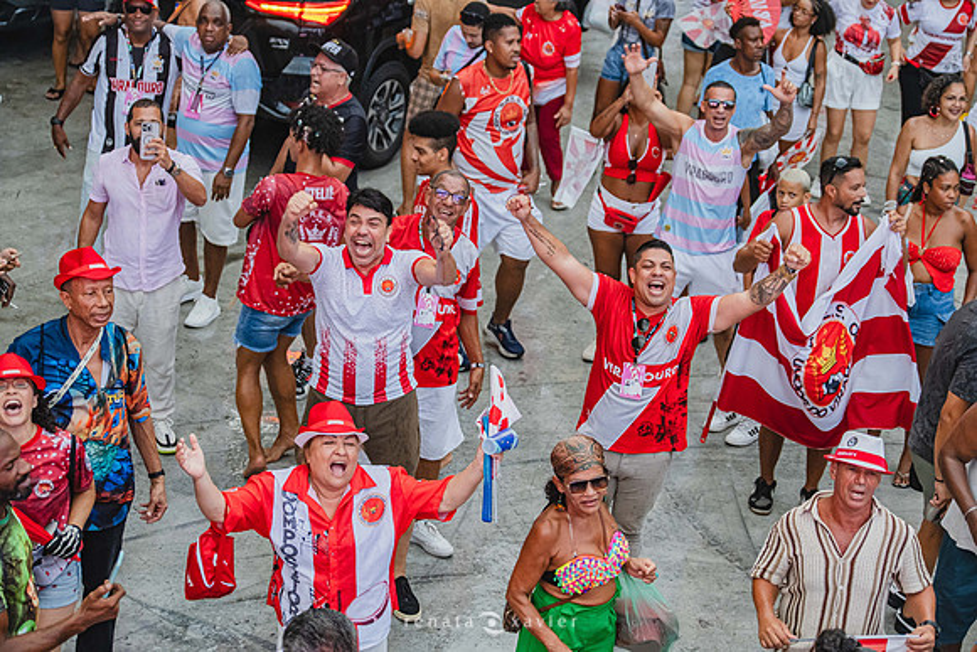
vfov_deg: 17.1
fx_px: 2172
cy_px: 326
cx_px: 488
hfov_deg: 25.4
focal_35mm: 80
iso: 1600
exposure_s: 1/500
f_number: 3.2
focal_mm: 53.3
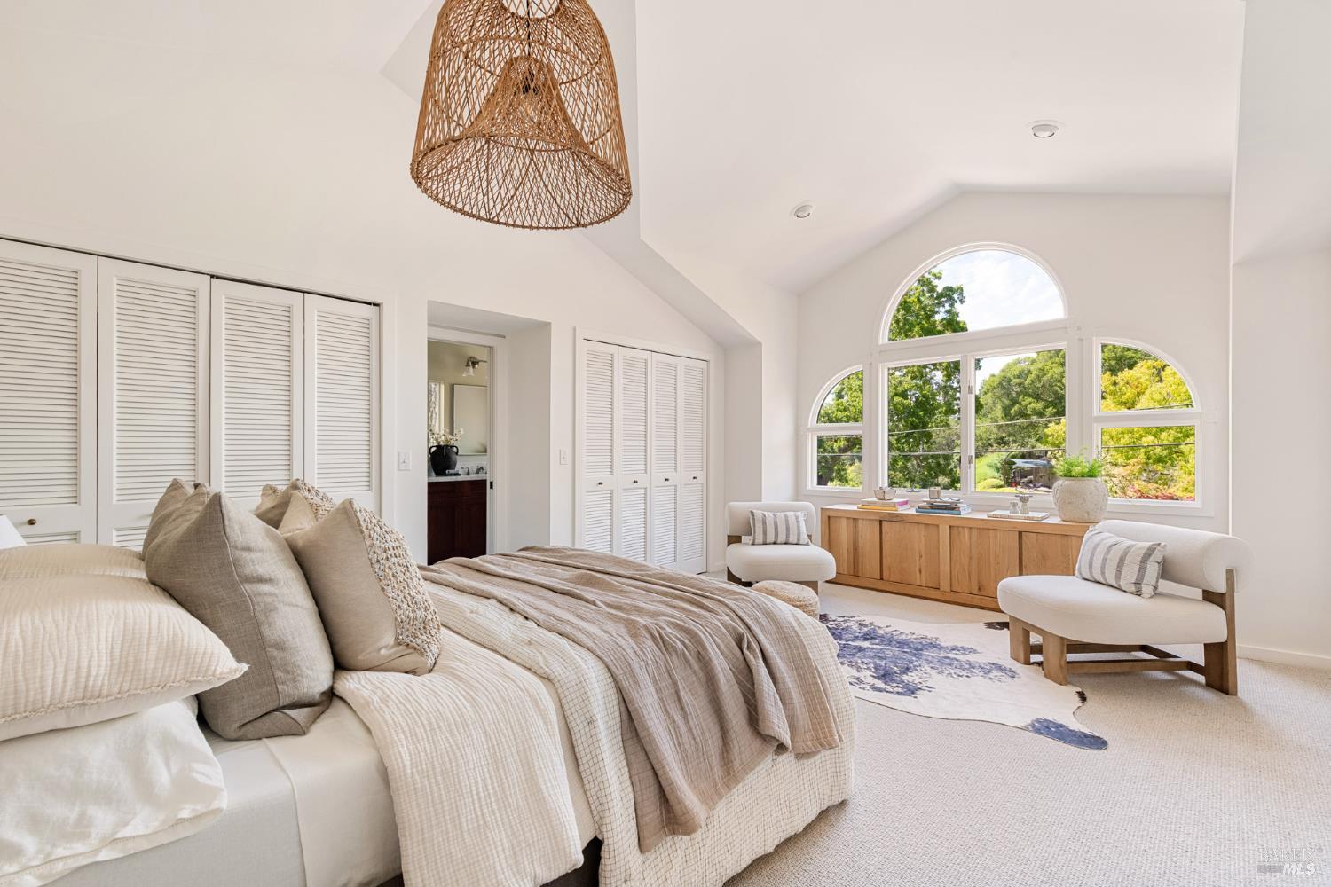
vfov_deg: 77.3
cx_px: 666
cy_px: 444
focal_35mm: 15
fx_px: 555
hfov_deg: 100.4
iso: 800
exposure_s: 1/25
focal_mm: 15
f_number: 9
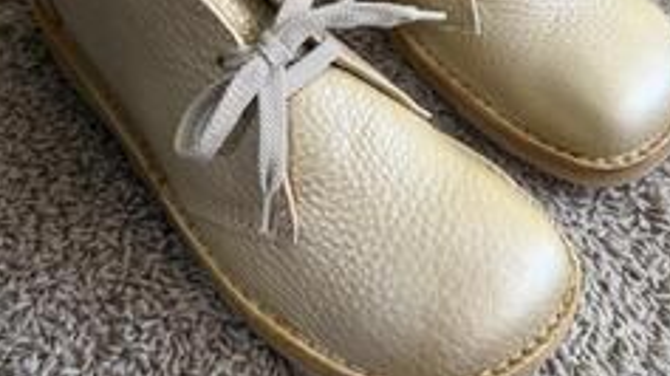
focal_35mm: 42
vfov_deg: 27.8
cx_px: 345
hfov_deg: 48.4
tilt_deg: -55.1
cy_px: 82
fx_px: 746
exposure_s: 1/80
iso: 200
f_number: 1.78
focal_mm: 6.76
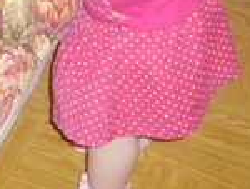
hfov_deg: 14.1
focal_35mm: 139
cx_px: 37
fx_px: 1005
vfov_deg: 10.4
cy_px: -74
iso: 100
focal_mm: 6.3
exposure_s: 1/45
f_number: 3
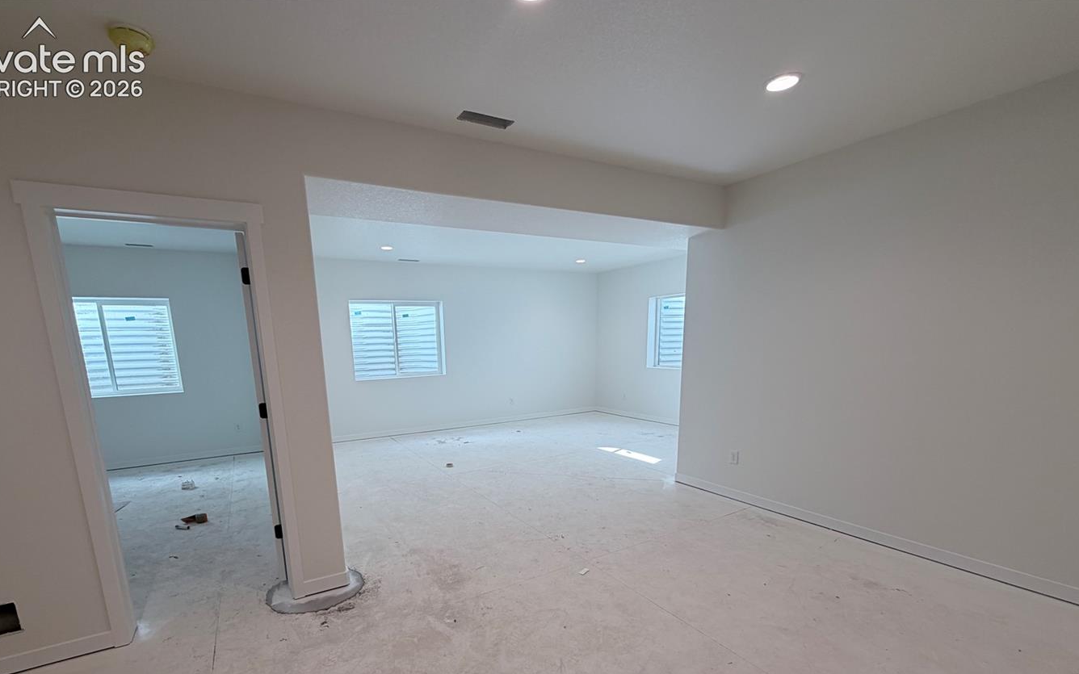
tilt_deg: -11.0
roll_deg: +1.7
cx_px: 505
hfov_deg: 97.7
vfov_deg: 69.8
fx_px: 470
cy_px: 433
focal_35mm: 16
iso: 80
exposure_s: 1/120
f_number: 2.2
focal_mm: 2.22
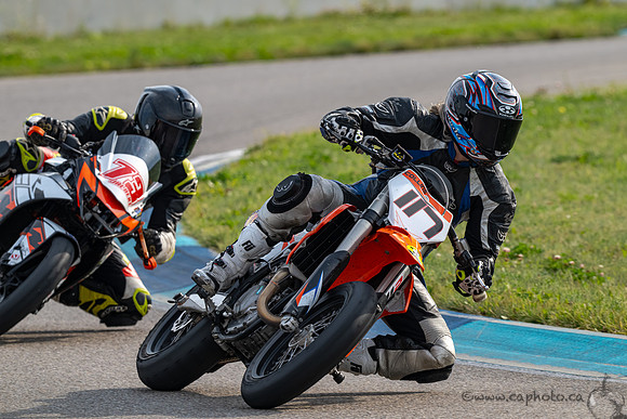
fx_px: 10452
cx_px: 314
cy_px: 210
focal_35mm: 600
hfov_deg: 3.4
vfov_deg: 2.3
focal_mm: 600
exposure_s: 1/1250
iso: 720
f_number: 10
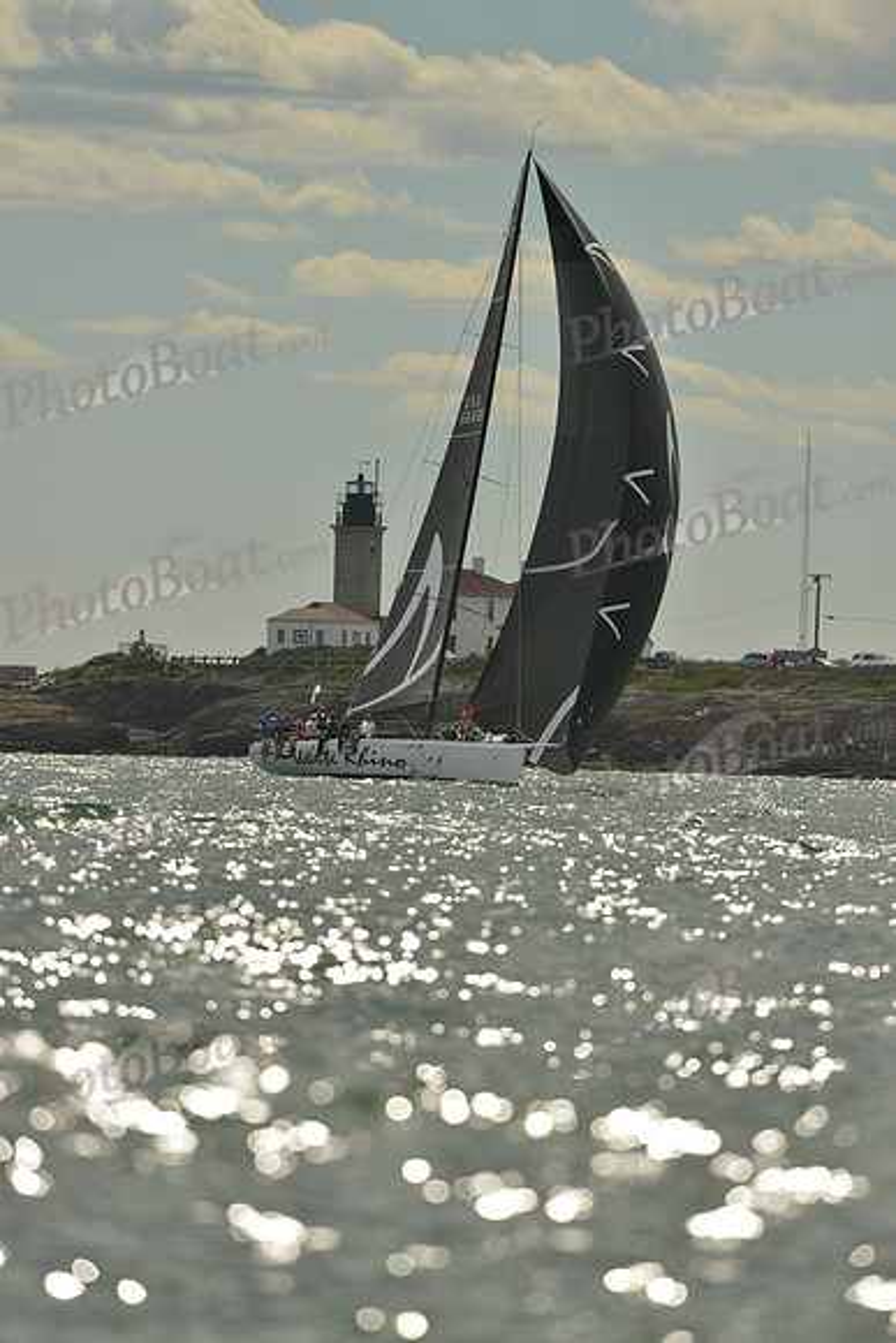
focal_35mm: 400
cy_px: 672
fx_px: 14923
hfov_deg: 3.4
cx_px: 448
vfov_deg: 5.2
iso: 400
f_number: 5.6
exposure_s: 1/4000
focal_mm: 400
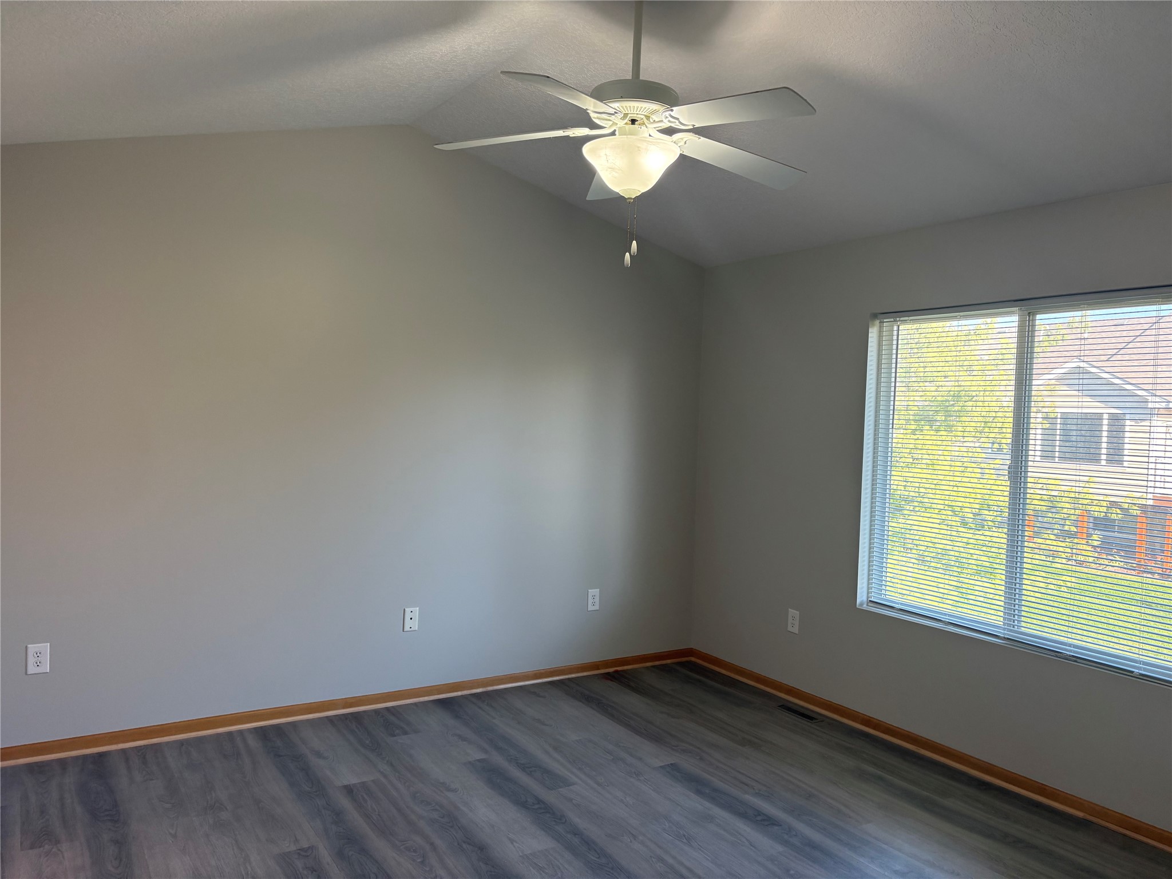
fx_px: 880
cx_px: 586
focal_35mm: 26
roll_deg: -2.5
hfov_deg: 67.3
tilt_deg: -2.3
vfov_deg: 53.1
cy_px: 440
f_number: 1.6
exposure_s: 1/121
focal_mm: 5.96
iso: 125
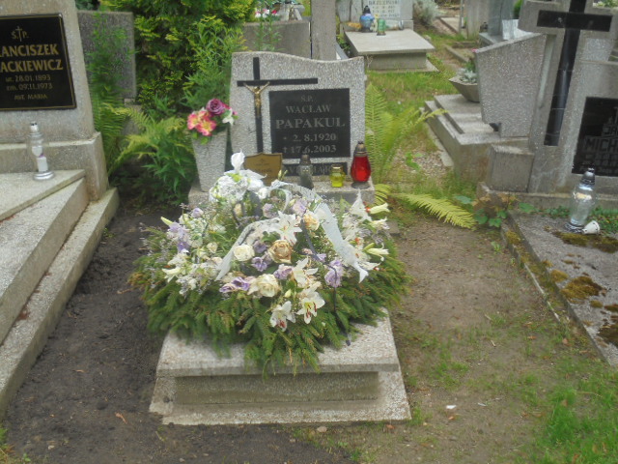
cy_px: 232
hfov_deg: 43.9
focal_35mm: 43
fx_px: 768
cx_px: 309
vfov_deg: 33.6
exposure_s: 1/160
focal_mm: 7.8
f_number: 4.5
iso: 100
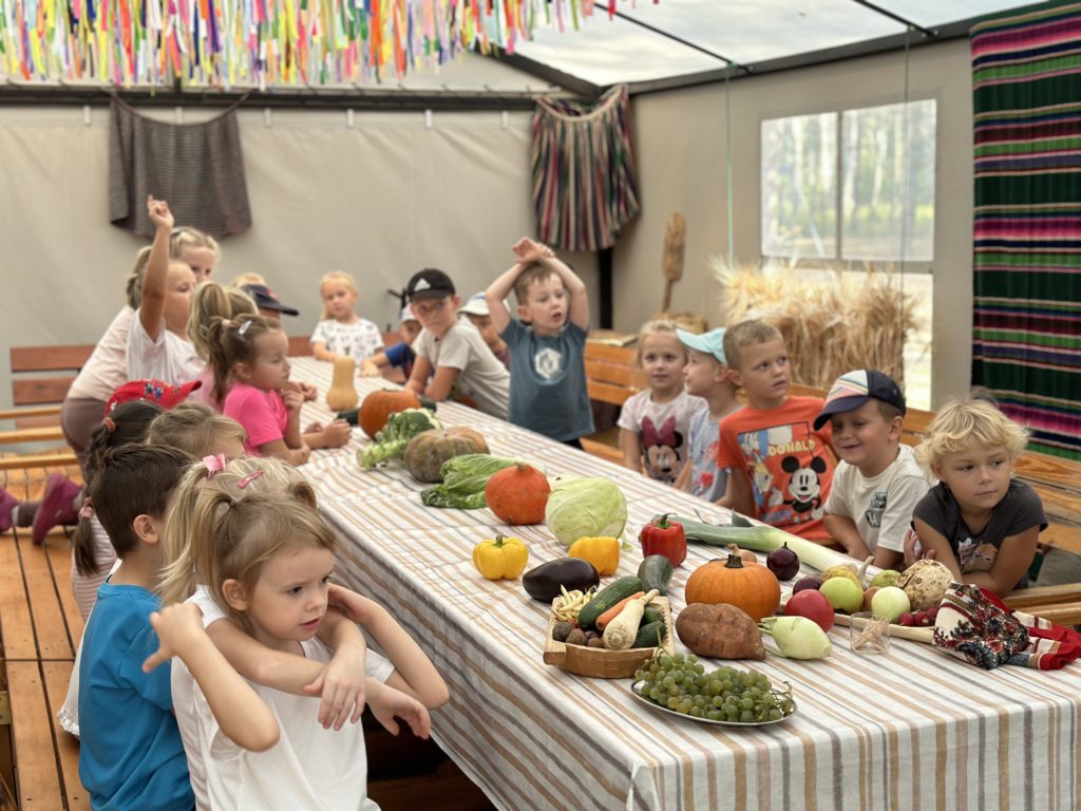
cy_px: 406
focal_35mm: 48
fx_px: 1499
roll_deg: +1.0
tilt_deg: -5.6
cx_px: 540
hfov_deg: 39.7
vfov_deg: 30.3
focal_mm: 6.86
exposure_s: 1/121
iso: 100
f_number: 1.78
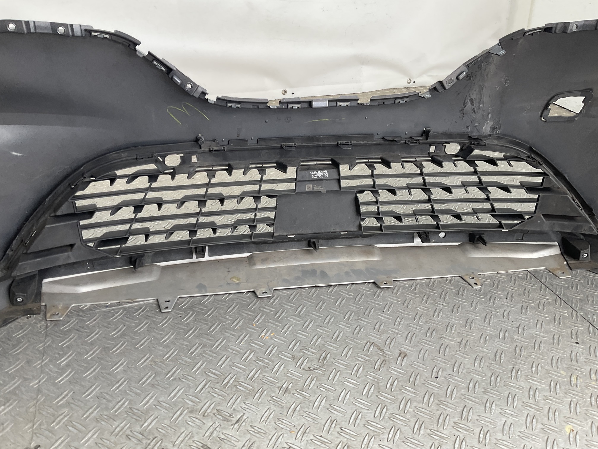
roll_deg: -3.1
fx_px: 501
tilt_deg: -29.1
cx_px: 299
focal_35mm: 29
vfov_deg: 48.2
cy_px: 224
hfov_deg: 61.7
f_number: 1.8
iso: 16
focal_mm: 3
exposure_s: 1/100
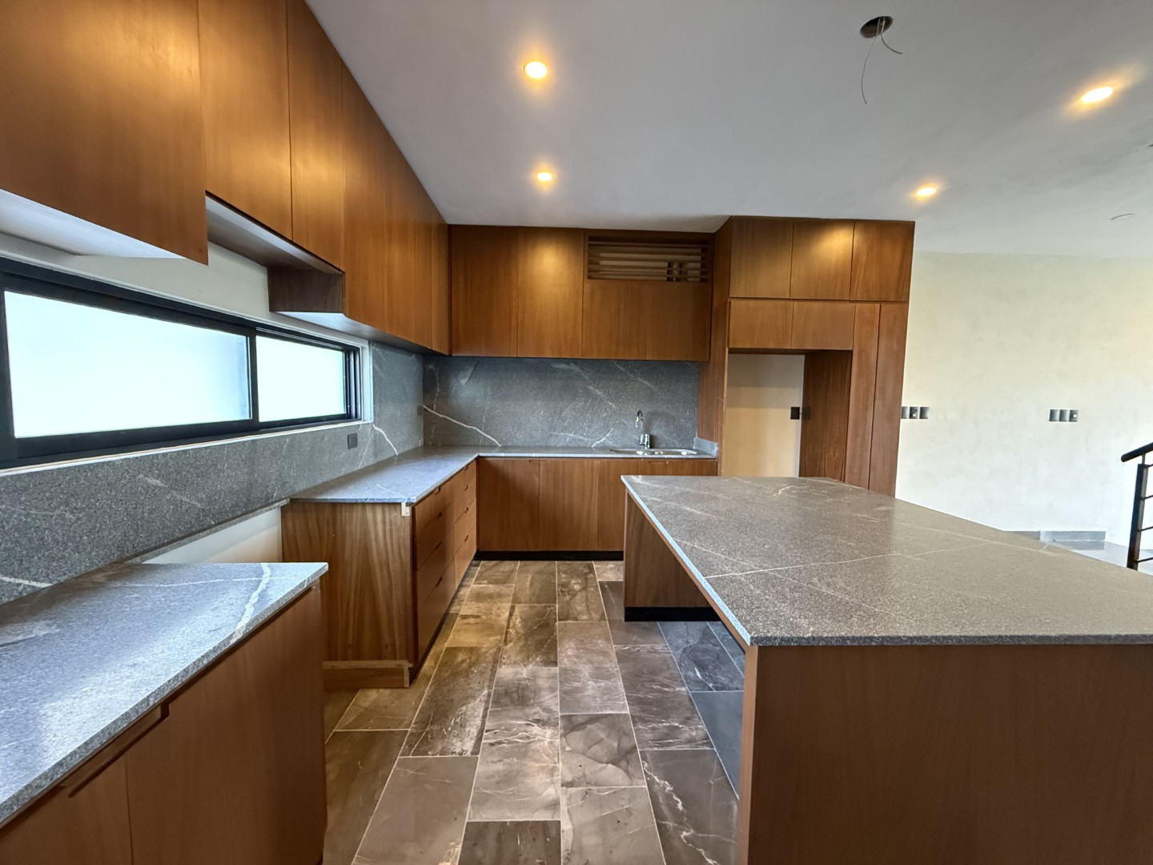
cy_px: 432
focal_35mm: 14
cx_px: 576
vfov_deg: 85.7
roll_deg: -0.8
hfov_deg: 102.1
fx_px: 466
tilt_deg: -3.8
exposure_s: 1/60
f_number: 2.2
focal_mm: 2.22
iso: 1000
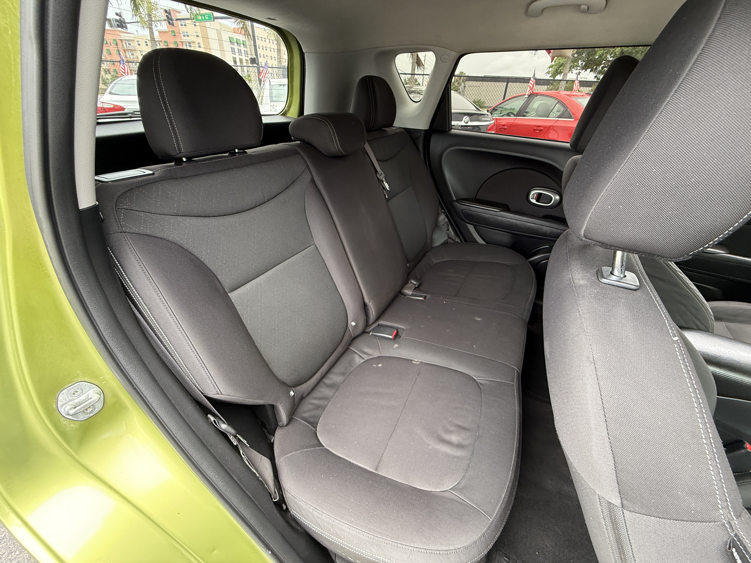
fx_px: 304
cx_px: 376
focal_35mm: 14
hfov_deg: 102.1
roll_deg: -1.7
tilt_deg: -29.3
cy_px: 282
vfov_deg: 85.7
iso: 250
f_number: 2.2
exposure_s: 1/99
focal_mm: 2.22
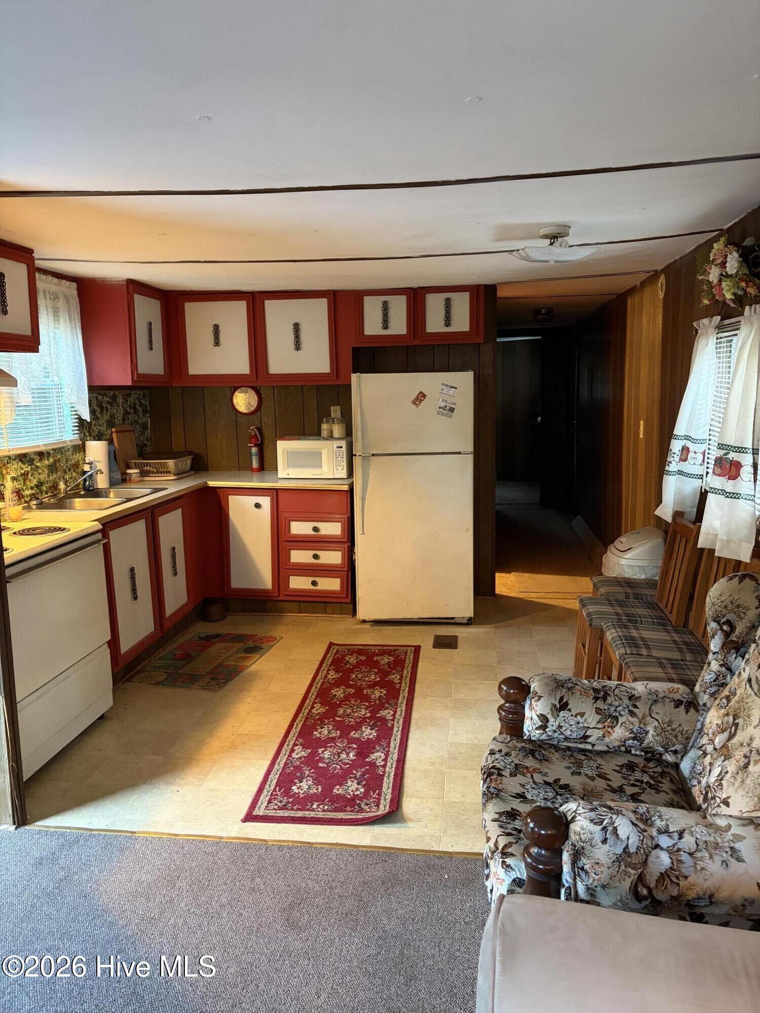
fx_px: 761
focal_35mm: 26
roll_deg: +0.9
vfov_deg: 67.3
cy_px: 506
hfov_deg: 53.1
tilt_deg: -8.9
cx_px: 380
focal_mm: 5.96
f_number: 1.6
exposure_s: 1/30
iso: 500
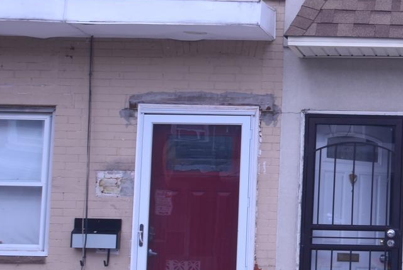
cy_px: 104
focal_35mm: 96
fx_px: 1076
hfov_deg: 19.4
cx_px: 538
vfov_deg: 14.3
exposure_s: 1/30
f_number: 13
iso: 180
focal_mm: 20
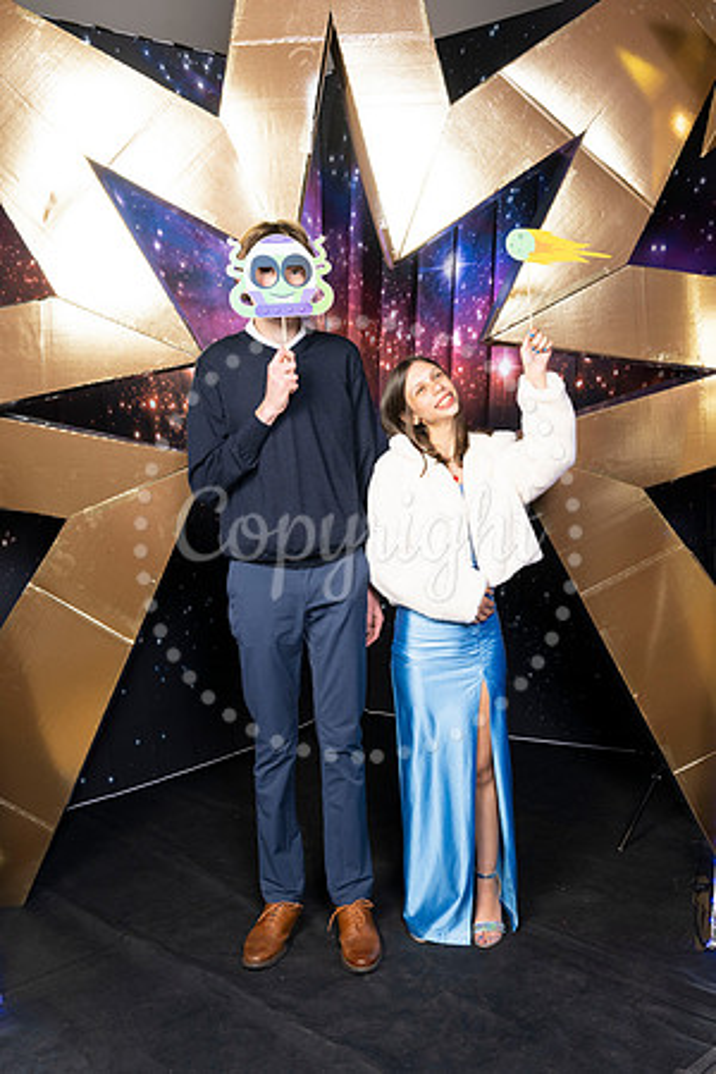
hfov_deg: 37.9
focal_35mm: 35
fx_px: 1044
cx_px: 358
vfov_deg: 54.4
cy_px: 537
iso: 320
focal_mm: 35
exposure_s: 1/125
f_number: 9
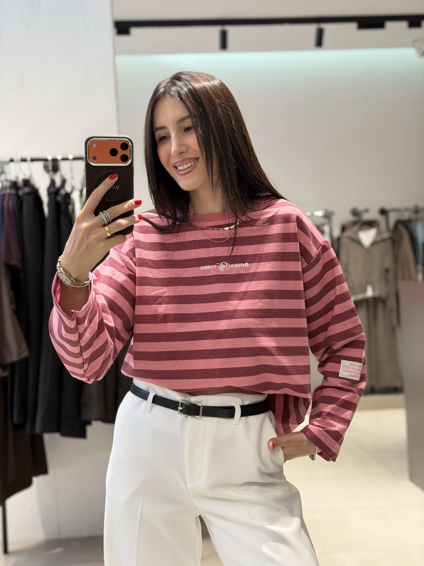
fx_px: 784
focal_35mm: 48
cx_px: 212
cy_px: 283
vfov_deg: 39.7
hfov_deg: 30.3
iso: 80
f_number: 1.78
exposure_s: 1/100
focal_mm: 6.76
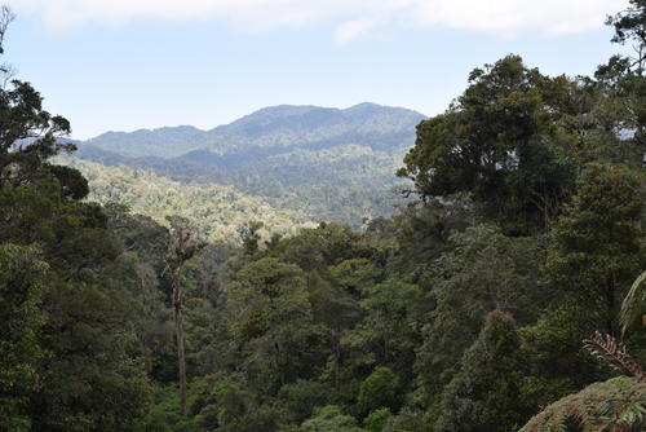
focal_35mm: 38
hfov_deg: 51.3
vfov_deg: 35.5
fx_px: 673
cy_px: 216
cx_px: 323
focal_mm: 25
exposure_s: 1/125
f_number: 11
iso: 200
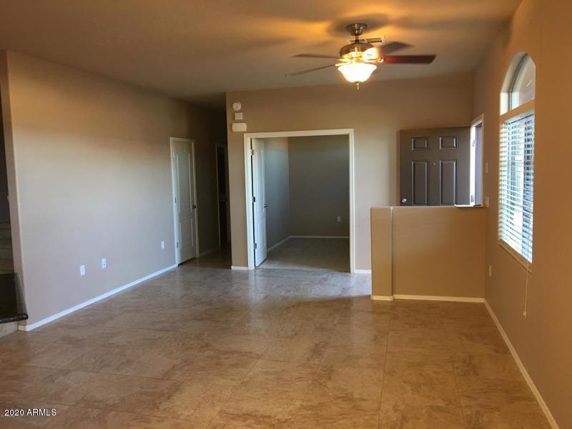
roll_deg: +0.8
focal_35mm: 29
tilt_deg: -3.7
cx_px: 286
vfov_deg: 48.2
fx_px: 479
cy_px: 214
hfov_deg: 61.7
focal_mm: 4.15
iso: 32
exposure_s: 1/15
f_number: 2.2
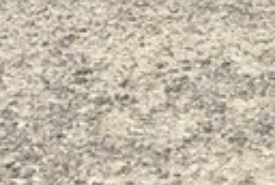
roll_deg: +0.9
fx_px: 1187
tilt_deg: -5.9
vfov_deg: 8.2
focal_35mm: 155
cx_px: 367
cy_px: -251
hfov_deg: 12.7
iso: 32
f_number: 2.2
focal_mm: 4.15
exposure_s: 1/2825
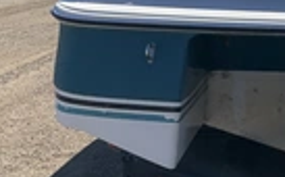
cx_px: 345
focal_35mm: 90
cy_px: 35
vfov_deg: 14.4
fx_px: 698
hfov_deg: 21.4
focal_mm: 3
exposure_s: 1/2227
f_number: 1.8
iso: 25
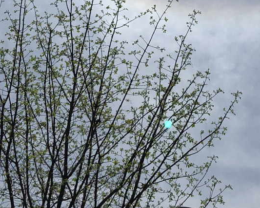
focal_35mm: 82
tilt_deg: +48.1
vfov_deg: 17.6
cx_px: 196
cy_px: -62
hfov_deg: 23.0
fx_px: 631
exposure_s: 1/12048
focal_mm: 4
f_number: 1.8
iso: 25
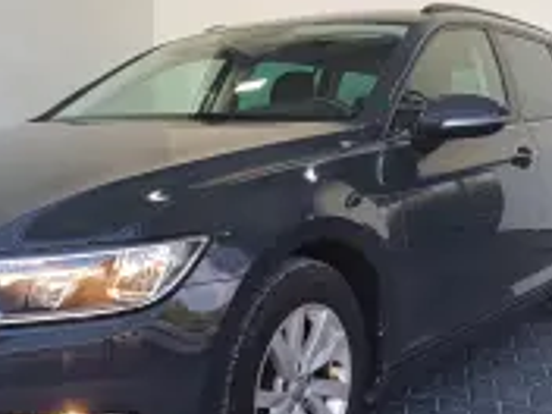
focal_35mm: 51
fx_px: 813
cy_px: 257
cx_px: 201
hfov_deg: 37.2
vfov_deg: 28.5
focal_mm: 4.65
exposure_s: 1/109
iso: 50
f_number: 1.8
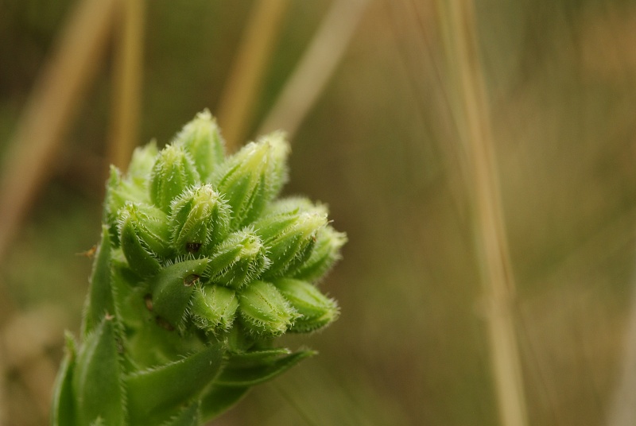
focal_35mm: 128
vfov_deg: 10.8
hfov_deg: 16.0
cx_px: 318
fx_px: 2256
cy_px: 213
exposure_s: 1/250
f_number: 8
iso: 400
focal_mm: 85
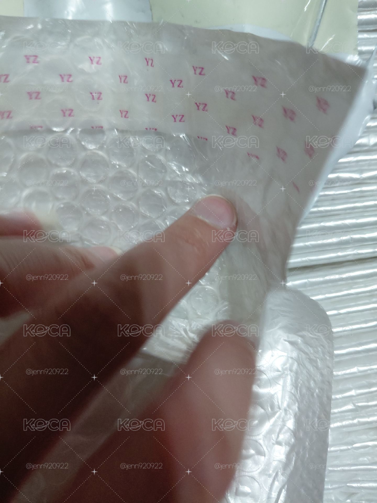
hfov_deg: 54.9
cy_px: 252
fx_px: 363
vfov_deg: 69.4
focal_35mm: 25
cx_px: 188
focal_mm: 4.69
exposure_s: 1/60
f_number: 1.8
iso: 250
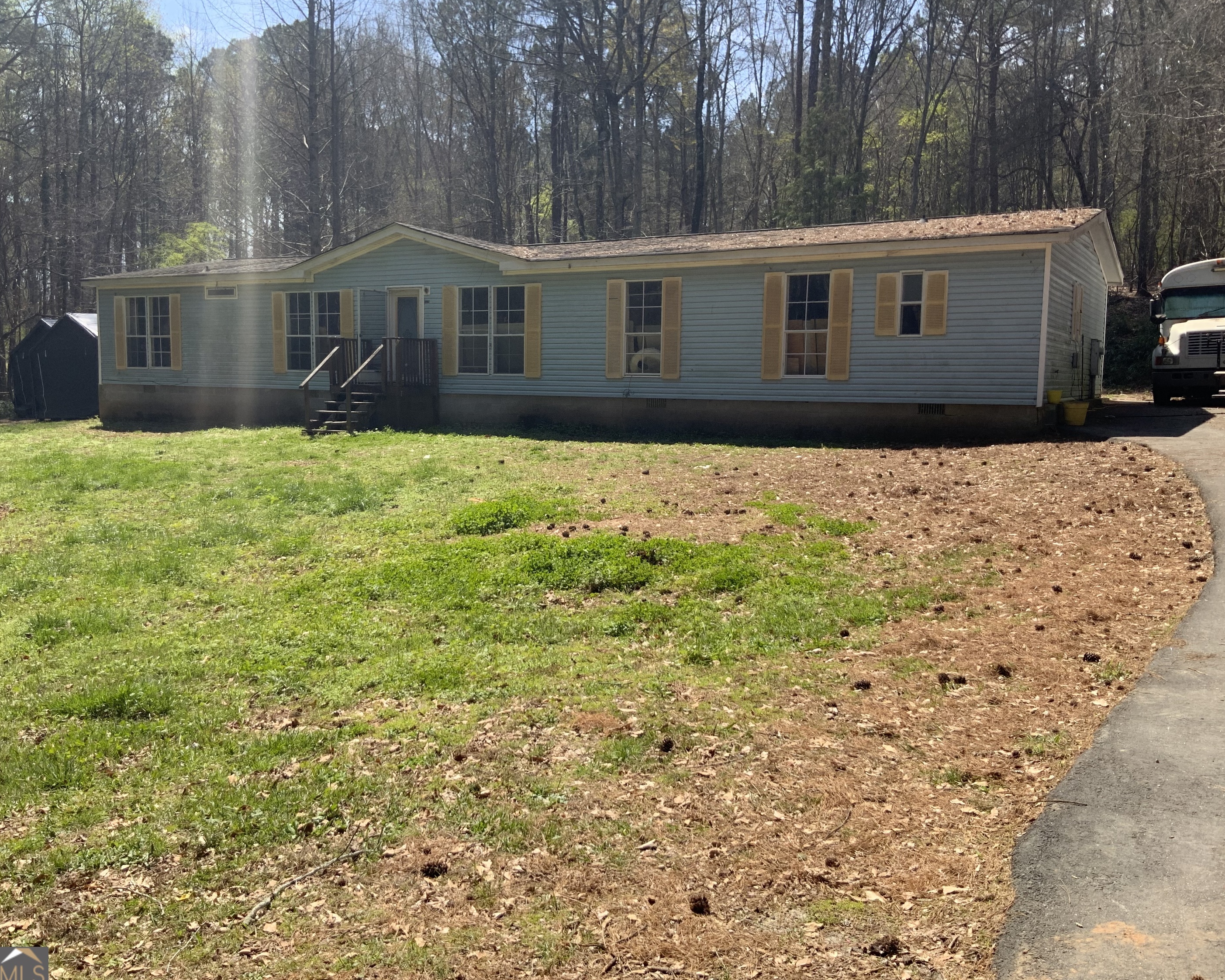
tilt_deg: -6.8
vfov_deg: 47.1
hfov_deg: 57.1
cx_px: 569
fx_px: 1124
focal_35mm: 31
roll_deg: -1.6
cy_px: 494
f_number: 1.8
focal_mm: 3
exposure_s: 1/1221
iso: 16
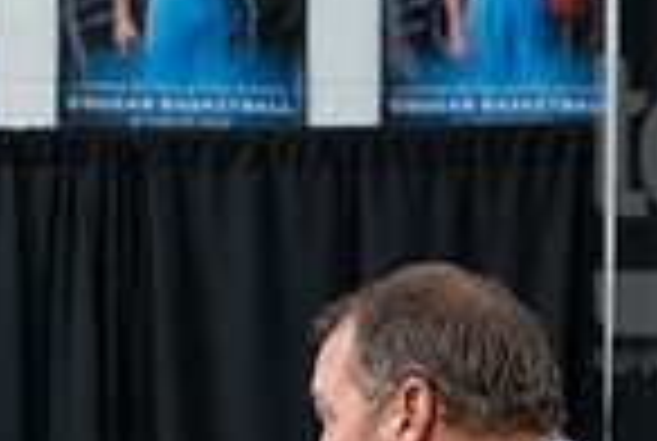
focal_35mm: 297
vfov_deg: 4.6
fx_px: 5431
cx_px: 94
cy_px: 835
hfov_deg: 6.9
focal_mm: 75
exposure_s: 1/250
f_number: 5.6
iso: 4000
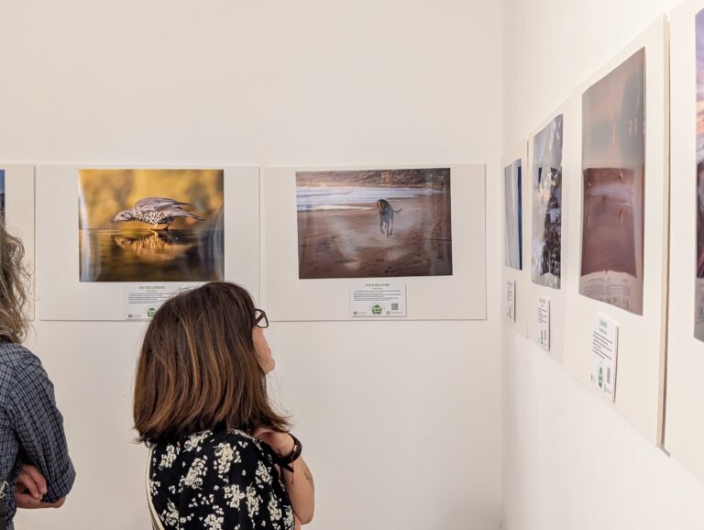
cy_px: 265
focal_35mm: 49
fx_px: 998
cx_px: 352
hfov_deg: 38.9
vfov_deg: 29.7
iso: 532
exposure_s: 1/100
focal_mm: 6.9
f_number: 1.68
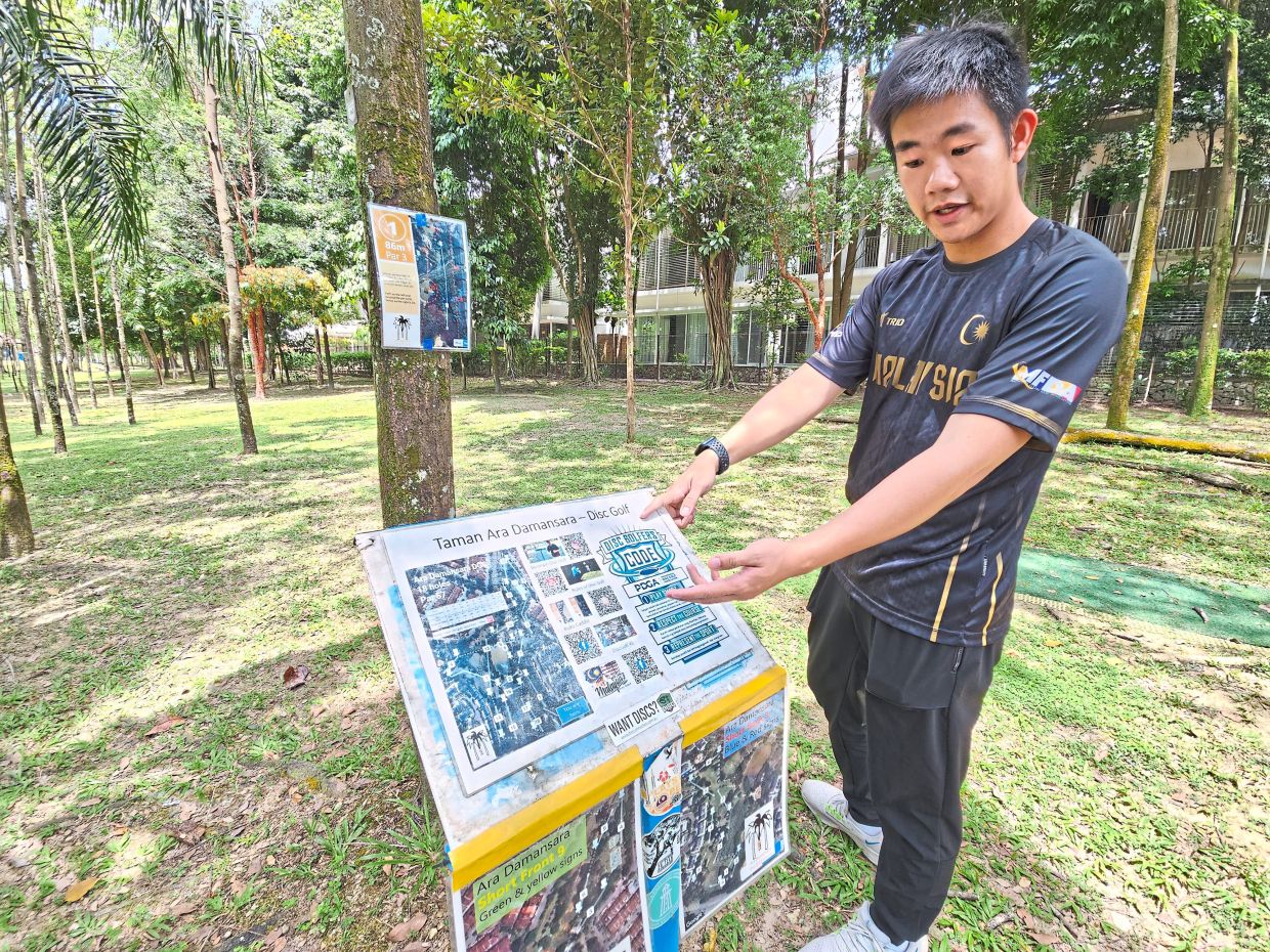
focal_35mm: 13
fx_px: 477
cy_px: 476
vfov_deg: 89.9
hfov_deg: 106.2
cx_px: 635
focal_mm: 2.2
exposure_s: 1/147
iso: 50
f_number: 2.2
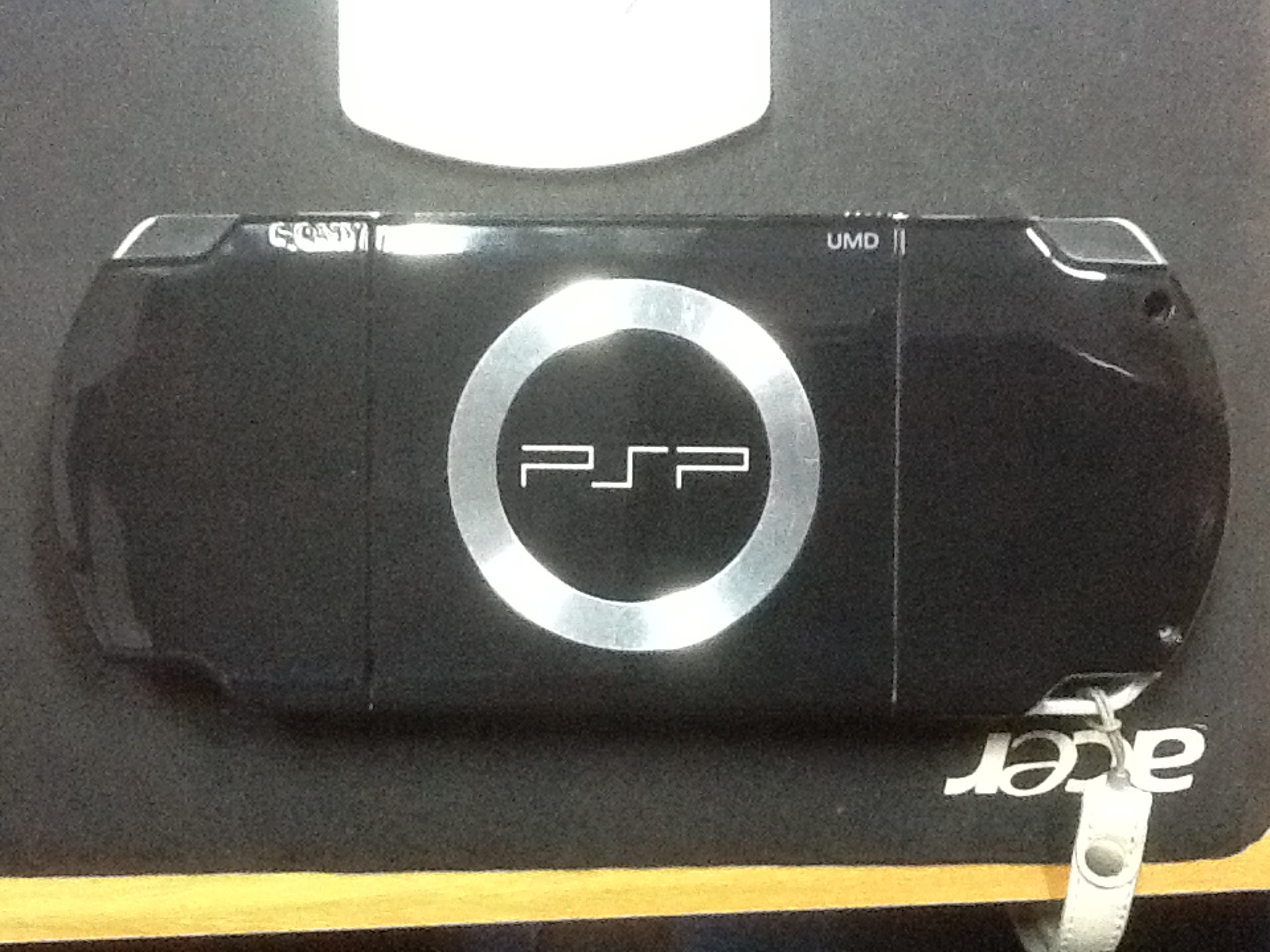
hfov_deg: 56.8
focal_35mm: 32
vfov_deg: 44.2
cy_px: 476
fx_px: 1174
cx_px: 635
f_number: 2.4
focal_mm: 2.03
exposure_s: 1/15
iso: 800
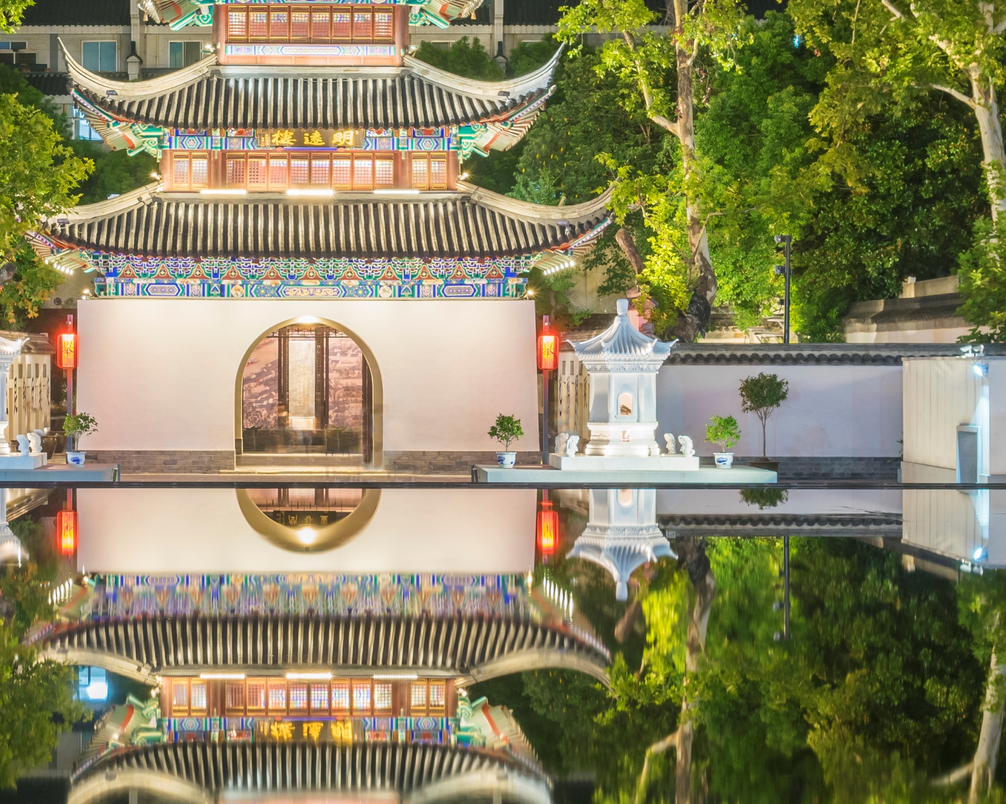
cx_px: 290
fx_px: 2919
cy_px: 386
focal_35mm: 98
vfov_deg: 15.7
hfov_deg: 19.5
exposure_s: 8
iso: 100
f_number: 11
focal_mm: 31
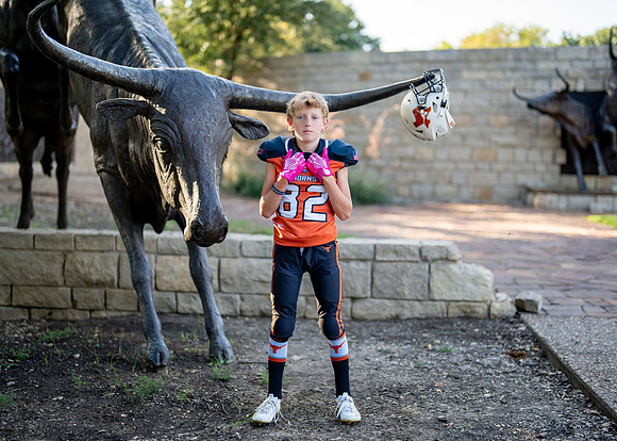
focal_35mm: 57
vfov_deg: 25.0
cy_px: 226
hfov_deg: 34.5
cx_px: 310
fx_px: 994
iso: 200
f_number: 1.2
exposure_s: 1/2000
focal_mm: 50
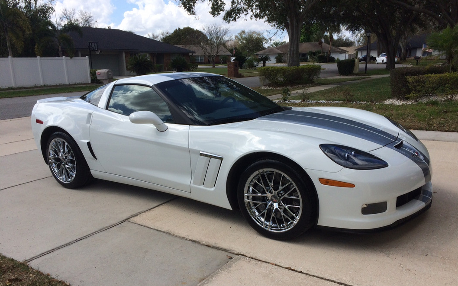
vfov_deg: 40.4
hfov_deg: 61.2
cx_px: 229
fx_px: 387
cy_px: 173
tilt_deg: -15.6
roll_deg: +1.3
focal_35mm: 31
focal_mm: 4.15
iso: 32
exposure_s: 1/2415
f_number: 2.2
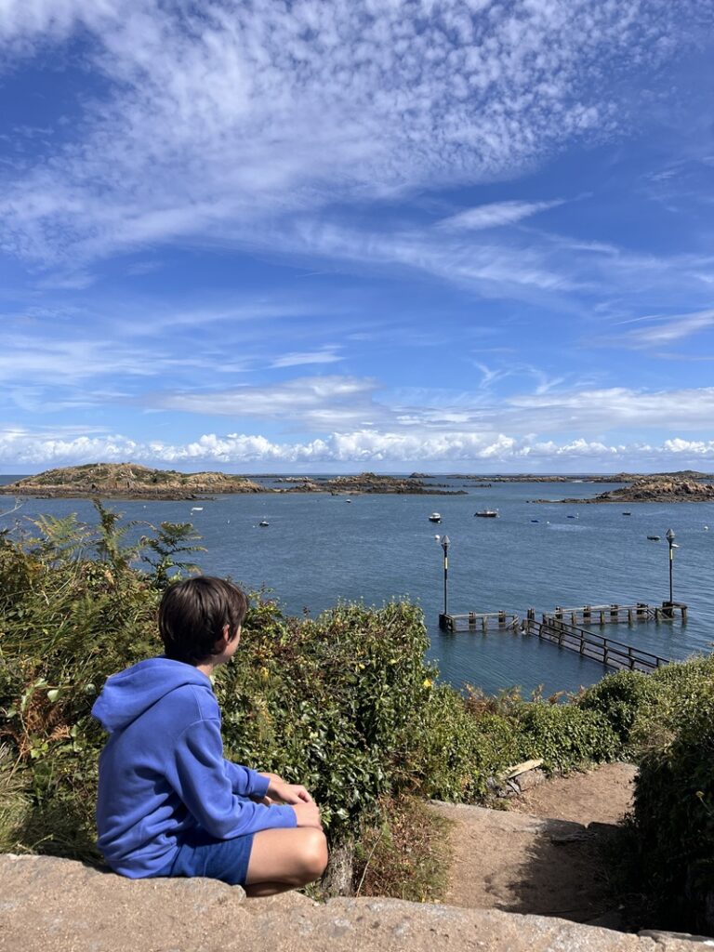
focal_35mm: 26
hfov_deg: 53.1
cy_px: 476
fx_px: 715
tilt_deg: +0.4
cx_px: 357
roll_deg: +0.7
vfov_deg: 67.3
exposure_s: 1/4651
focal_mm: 5.1
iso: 50
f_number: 1.6
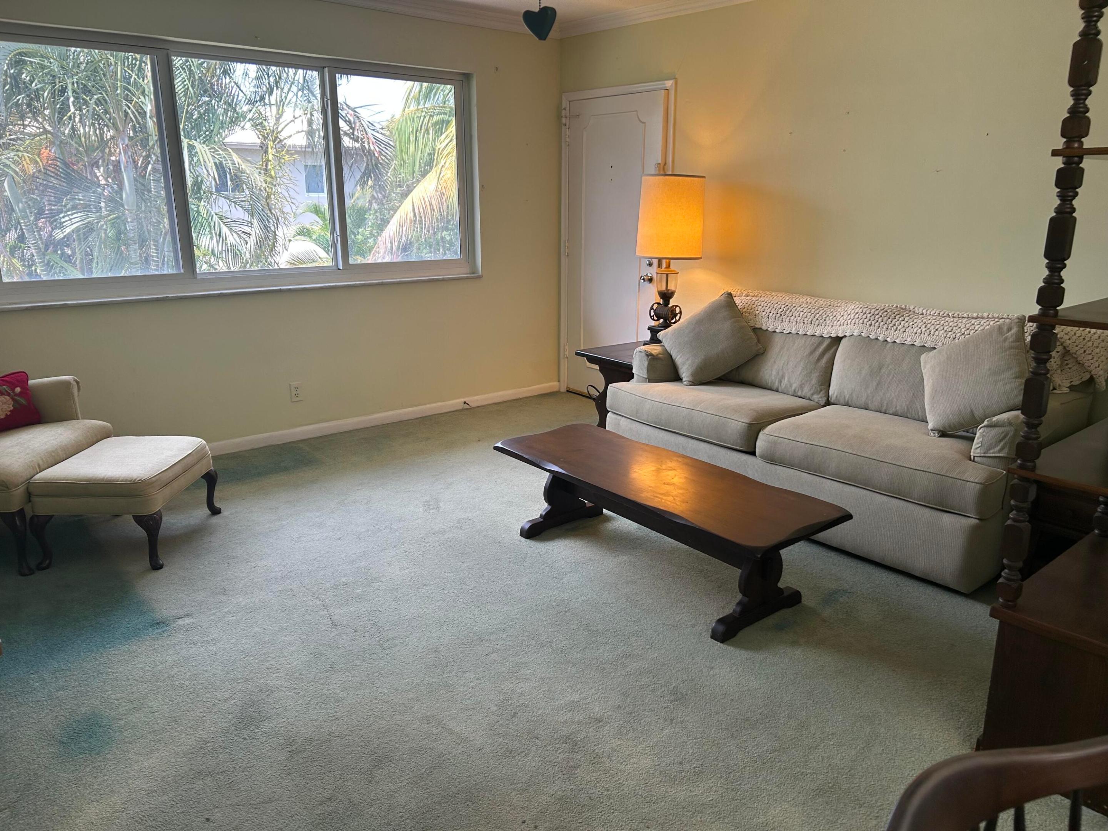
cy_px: 416
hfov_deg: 67.3
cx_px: 554
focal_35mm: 26
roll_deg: -0.4
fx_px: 832
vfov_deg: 53.1
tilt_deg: -15.5
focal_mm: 5.7
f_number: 1.5
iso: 80
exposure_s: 1/120
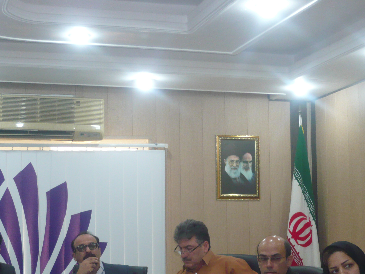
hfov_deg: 25.0
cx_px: 206
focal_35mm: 78
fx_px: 822
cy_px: 219
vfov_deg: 18.7
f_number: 3.7
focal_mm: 7.9
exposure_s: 1/40
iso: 200
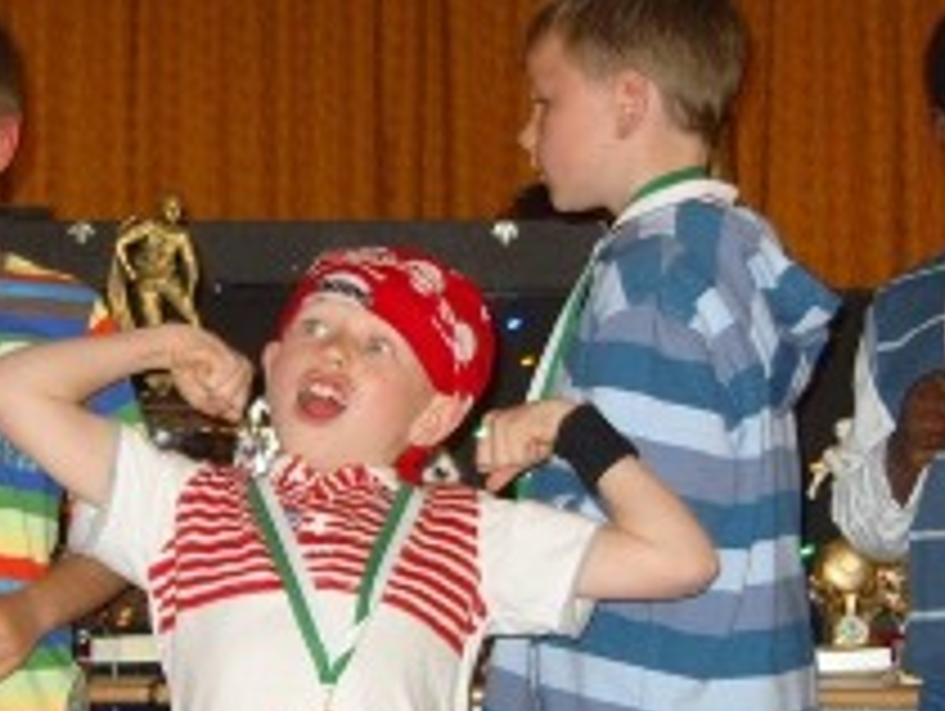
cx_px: 302
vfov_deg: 12.6
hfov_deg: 16.6
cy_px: 482
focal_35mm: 118
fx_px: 3225
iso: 288
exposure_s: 1/45
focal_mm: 13
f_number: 3.8
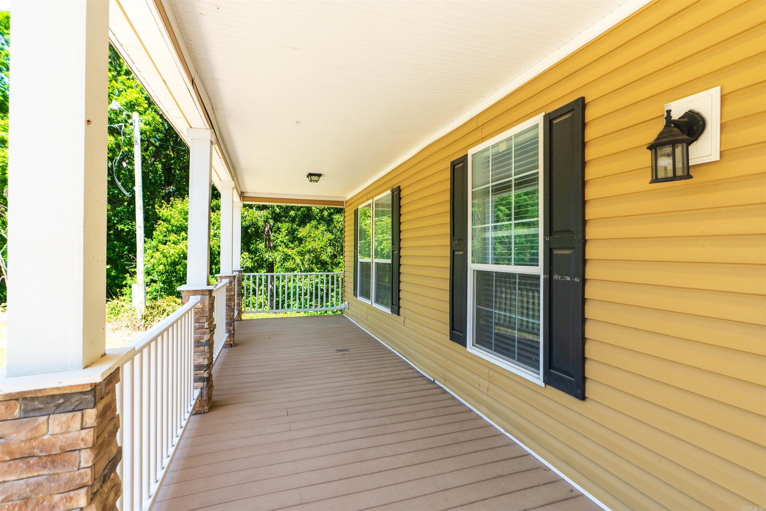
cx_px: 383
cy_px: 256
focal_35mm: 16
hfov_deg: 96.7
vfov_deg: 73.7
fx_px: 340
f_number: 8
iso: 100
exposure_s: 1/500
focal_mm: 16
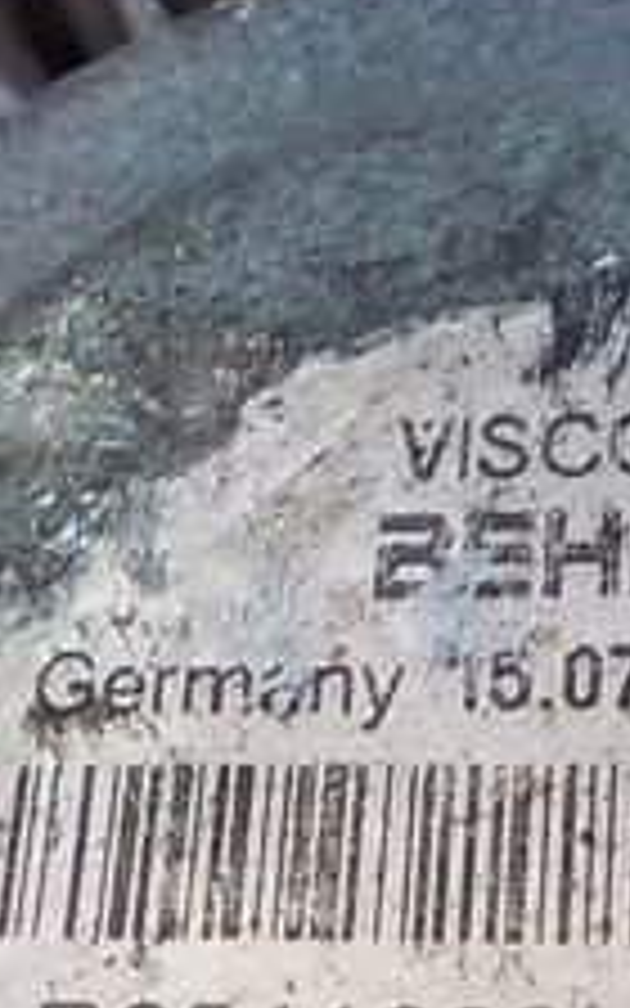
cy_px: 657
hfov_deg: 14.3
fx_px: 2500
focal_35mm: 91
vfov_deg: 22.7
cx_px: 500
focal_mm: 4.1
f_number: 3.3
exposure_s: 1/30
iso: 250
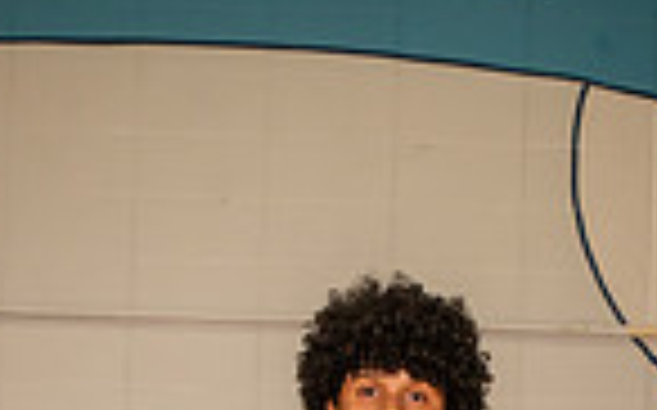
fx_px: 2022
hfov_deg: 18.5
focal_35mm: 113
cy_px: 960
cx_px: 356
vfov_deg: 10.2
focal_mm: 36
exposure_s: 1/320
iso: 800
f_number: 6.3
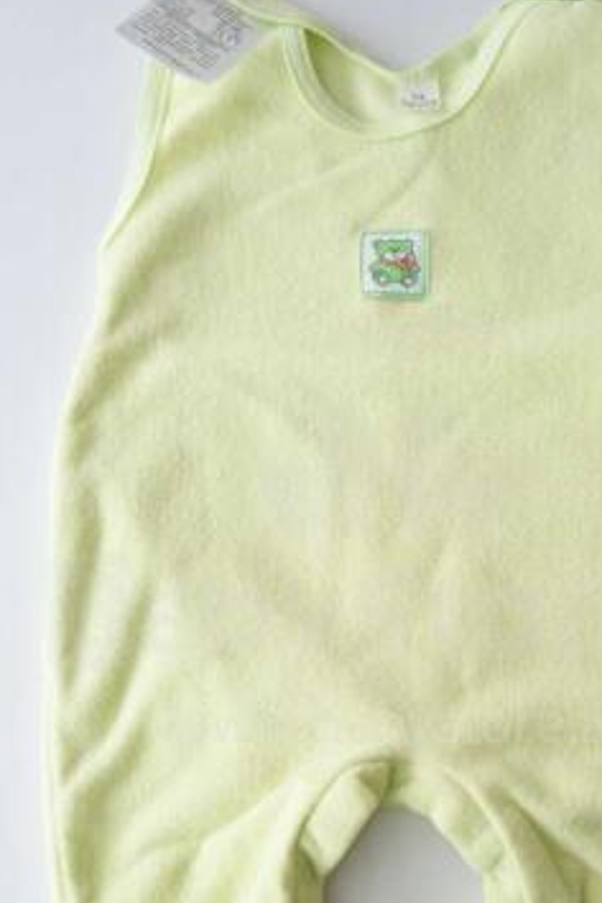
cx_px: 407
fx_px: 1430
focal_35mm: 57
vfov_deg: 34.7
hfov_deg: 23.7
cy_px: 599
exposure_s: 1/160
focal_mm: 24
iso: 200
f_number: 4
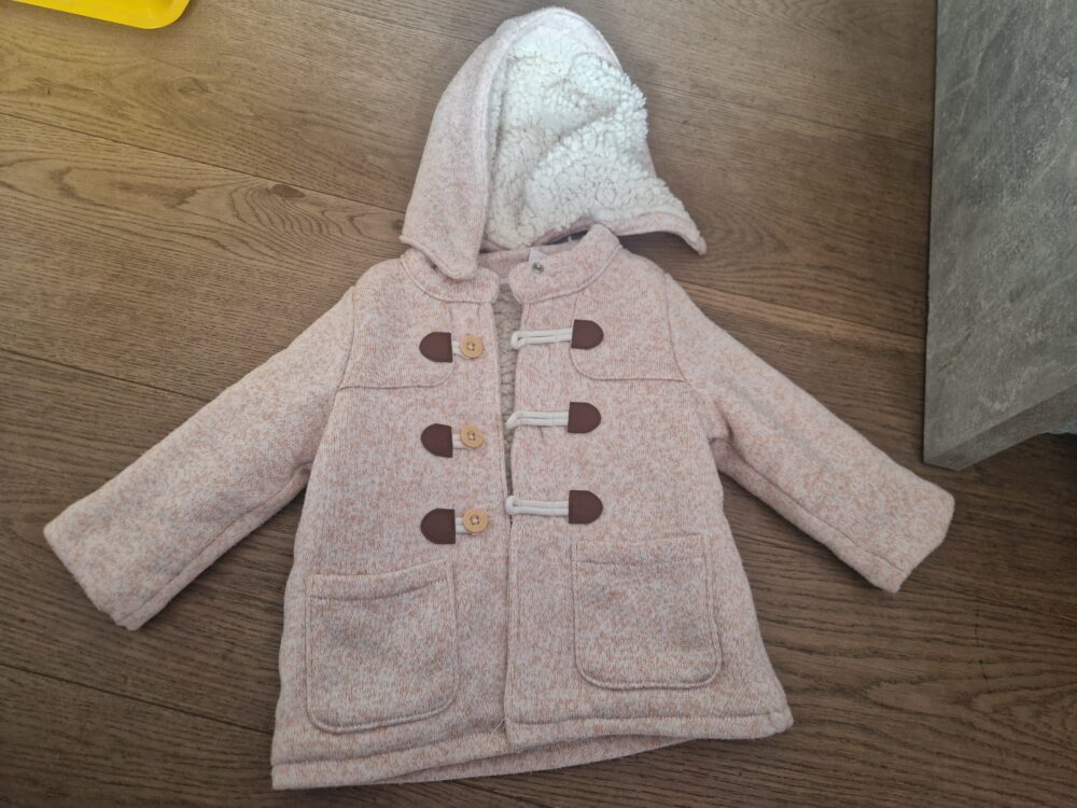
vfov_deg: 58.9
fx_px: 716
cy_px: 404
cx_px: 538
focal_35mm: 23
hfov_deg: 73.9
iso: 320
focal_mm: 5.4
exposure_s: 1/100
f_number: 1.8
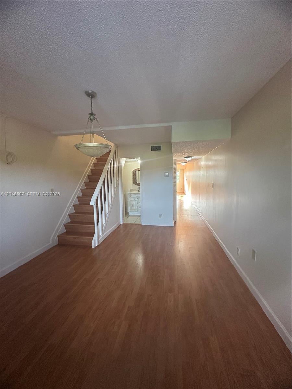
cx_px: 146
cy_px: 194
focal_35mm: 14
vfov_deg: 102.1
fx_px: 157
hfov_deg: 85.7
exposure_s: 1/99
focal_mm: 2.22
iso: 250
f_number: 2.2
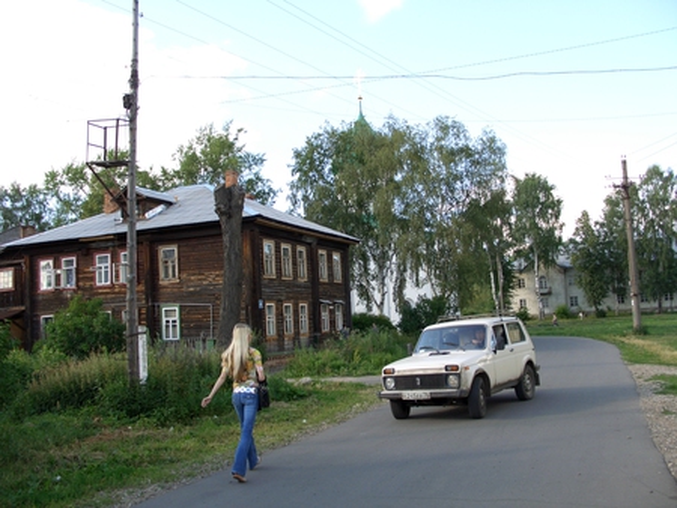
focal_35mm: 33
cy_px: 254
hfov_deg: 55.3
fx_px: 646
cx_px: 338
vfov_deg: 43.0
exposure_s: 1/250
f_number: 3.5
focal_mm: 7.1
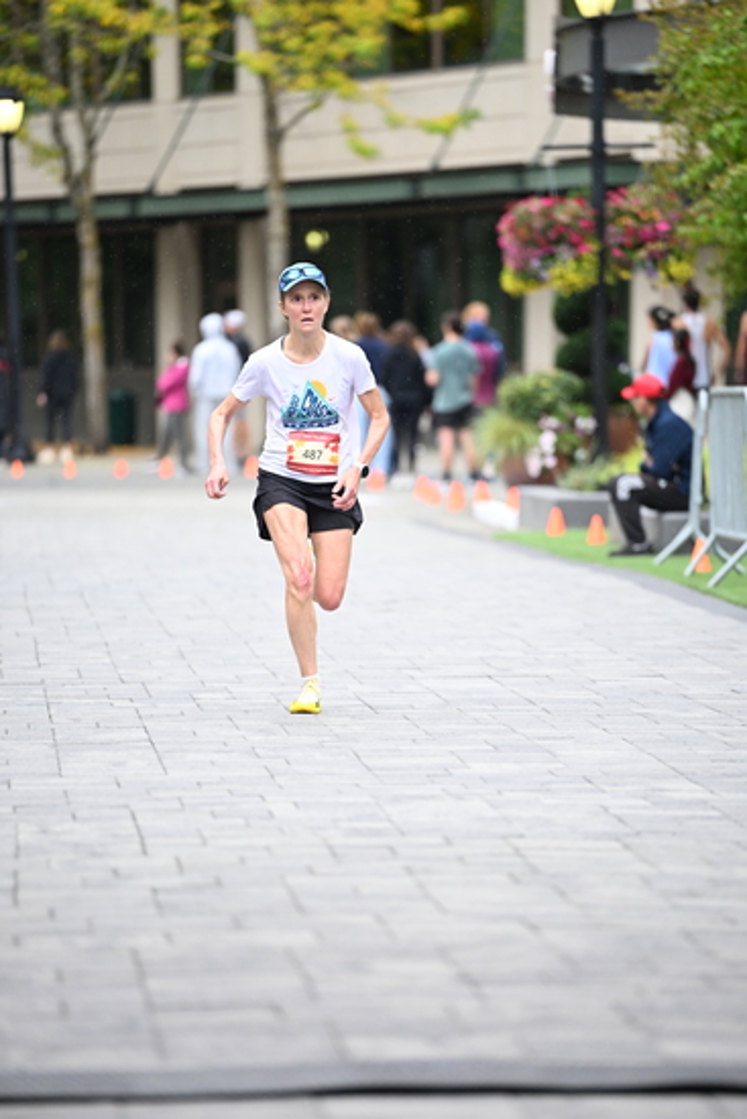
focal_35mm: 200
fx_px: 6221
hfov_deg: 6.9
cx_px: 374
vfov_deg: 10.3
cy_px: 560
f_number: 2.8
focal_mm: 200
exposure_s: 1/1250
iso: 1250
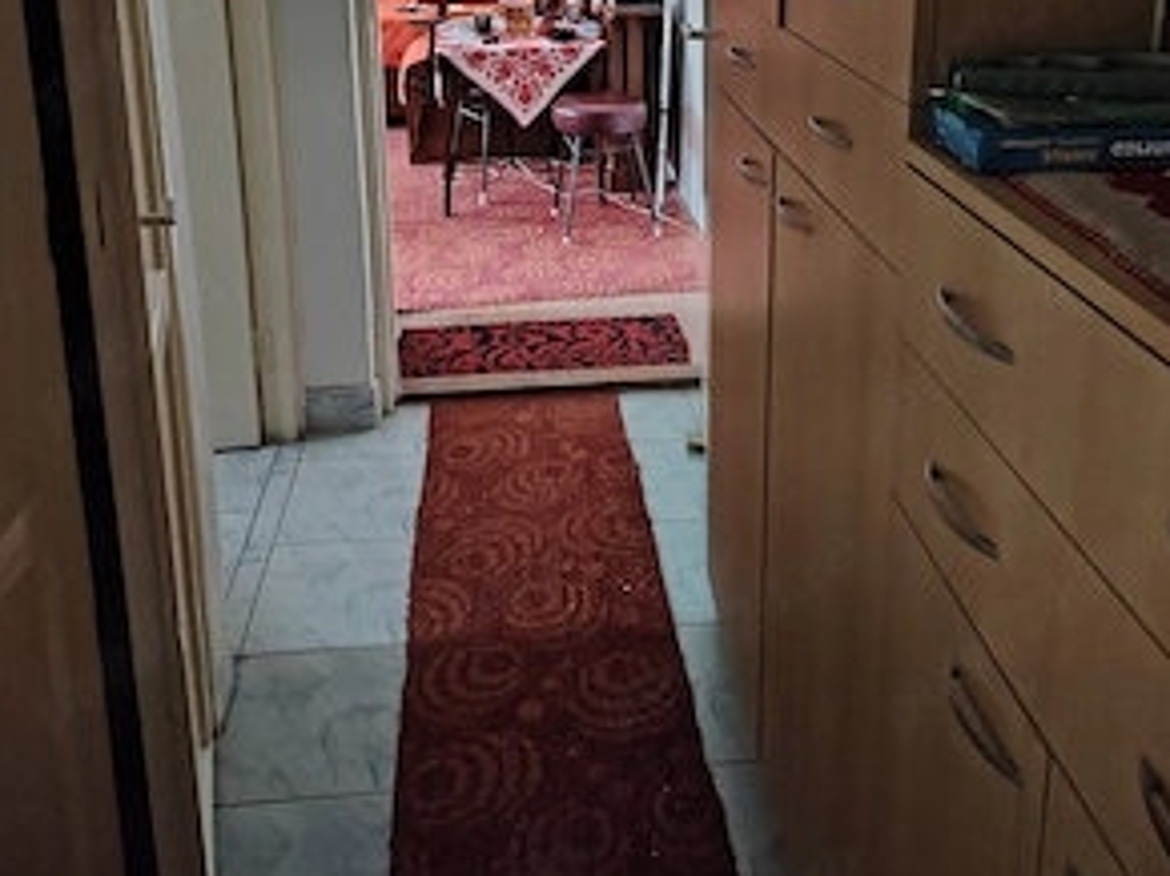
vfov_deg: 39.7
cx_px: 587
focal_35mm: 33
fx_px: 1115
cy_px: 84
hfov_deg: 55.4
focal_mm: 5.25
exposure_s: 1/50
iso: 4913
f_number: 1.75
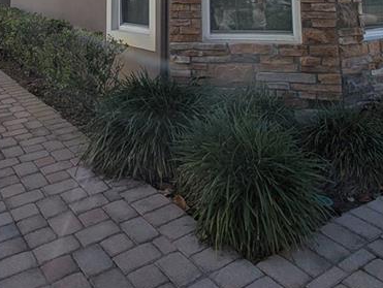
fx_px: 365
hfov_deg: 55.1
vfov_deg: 34.1
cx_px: 167
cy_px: -63
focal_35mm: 33
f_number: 1.95
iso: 41
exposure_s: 1/2457
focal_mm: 2.23
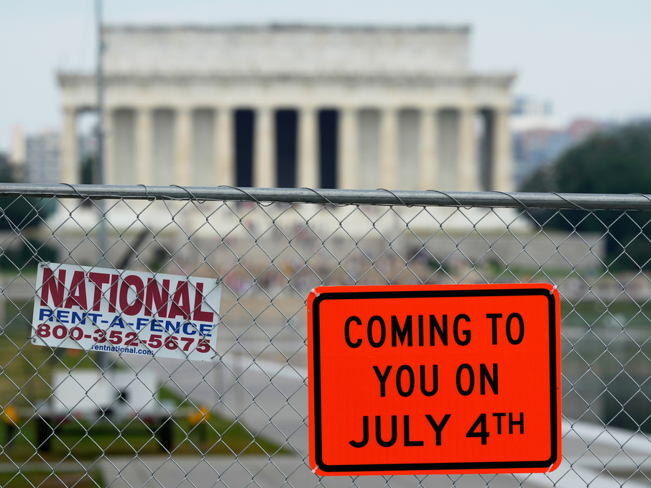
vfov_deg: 4.6
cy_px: 244
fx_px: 6129
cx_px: 297
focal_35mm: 326
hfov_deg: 6.1
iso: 250
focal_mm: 300
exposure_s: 1/640
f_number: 9
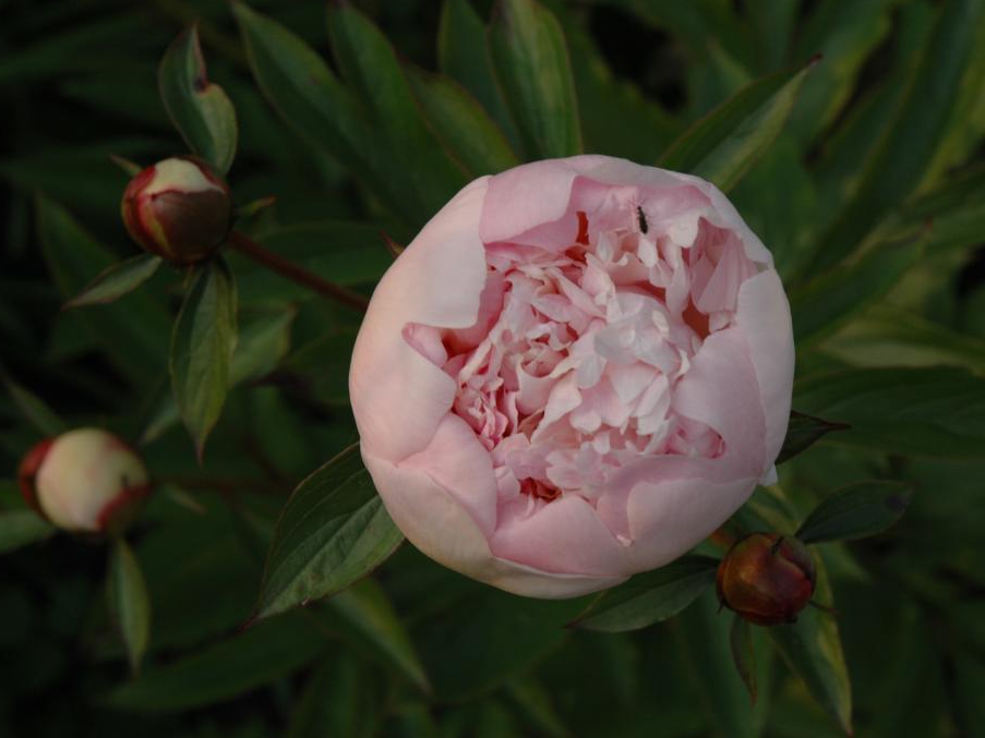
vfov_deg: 15.1
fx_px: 2788
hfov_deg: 20.0
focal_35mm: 98
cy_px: 368
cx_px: 514
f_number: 10
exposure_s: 1/60
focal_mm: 60
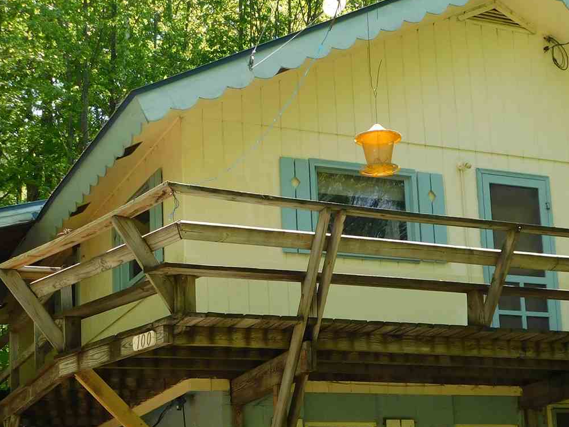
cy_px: 324
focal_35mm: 74
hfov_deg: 26.2
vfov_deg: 19.7
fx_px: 1216
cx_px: 355
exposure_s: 1/250
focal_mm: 6.3
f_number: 3.5
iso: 125
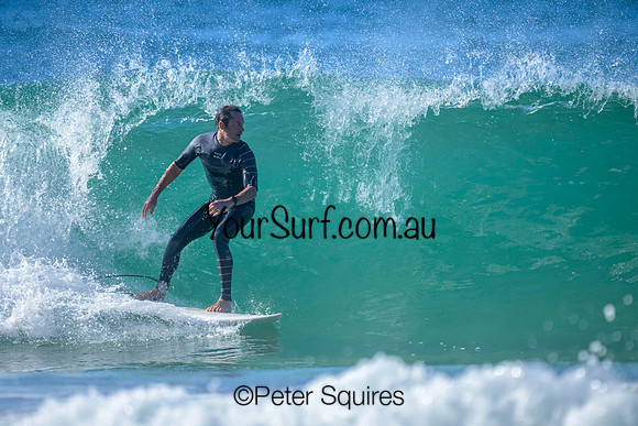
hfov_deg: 2.1
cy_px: 188
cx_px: 319
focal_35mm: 965
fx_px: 17112
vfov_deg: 1.4
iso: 450
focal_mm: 800
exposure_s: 1/2000
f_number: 6.3
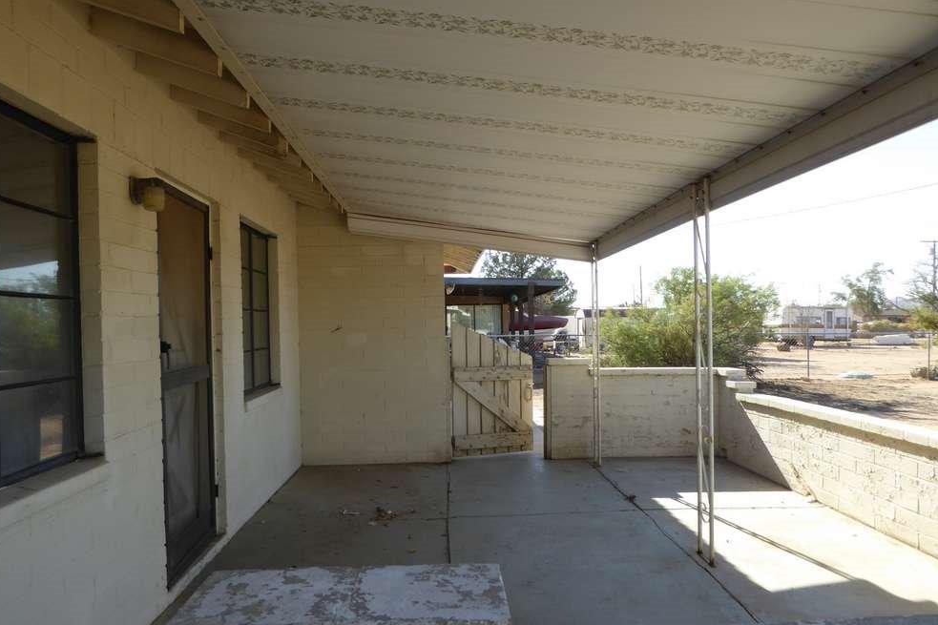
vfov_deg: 49.5
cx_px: 451
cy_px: 335
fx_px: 677
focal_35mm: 26
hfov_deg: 69.4
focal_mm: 4.3
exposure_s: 1/320
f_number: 3.5
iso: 100
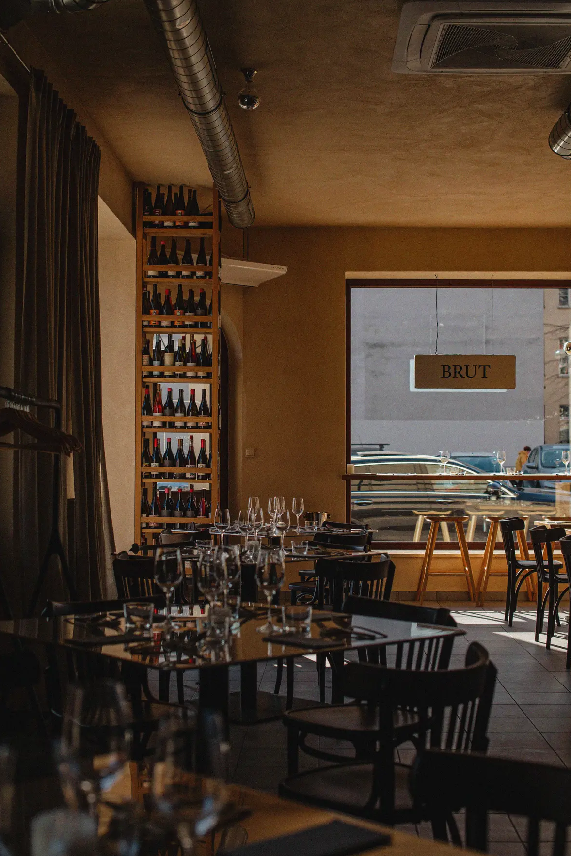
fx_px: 1213
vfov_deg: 38.9
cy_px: 421
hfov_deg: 26.5
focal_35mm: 51
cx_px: 289
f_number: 4
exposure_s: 1/250
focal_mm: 50
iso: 200
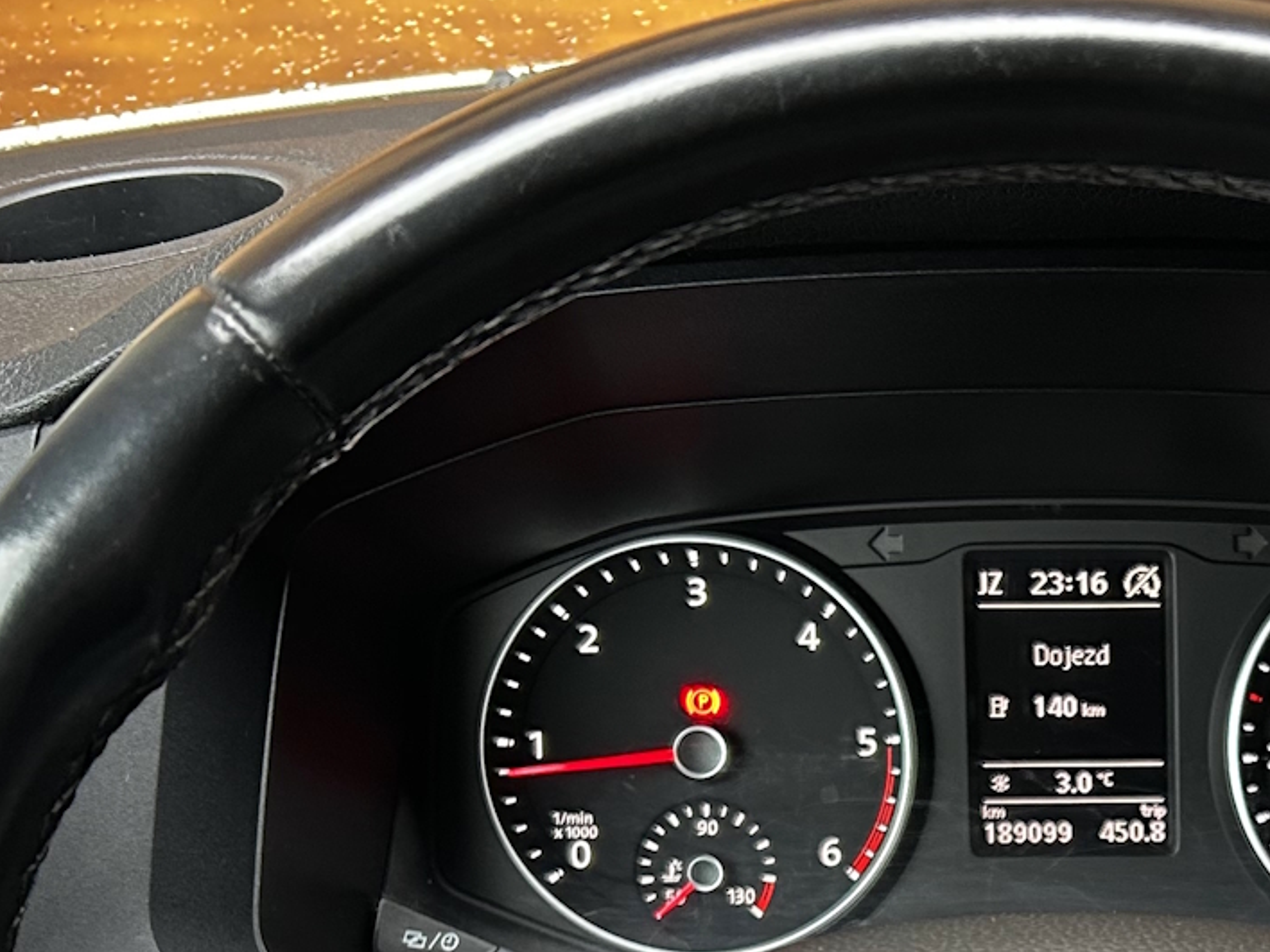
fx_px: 2715
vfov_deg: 18.8
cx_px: 1259
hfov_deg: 25.1
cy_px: 1133
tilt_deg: -34.2
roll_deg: -0.5
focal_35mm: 74
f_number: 1.5
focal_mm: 5.7
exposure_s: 1/41
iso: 200
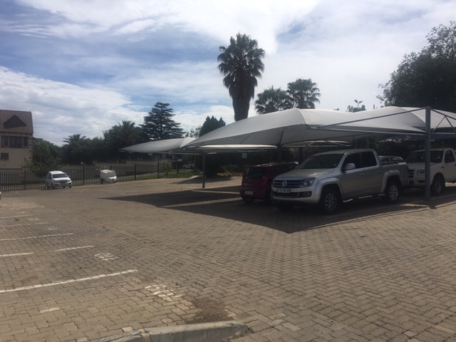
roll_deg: -0.1
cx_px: 228
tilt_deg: -0.7
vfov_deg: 48.2
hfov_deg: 61.7
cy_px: 171
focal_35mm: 29
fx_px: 382
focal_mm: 4.15
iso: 25
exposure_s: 1/3846
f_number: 2.2
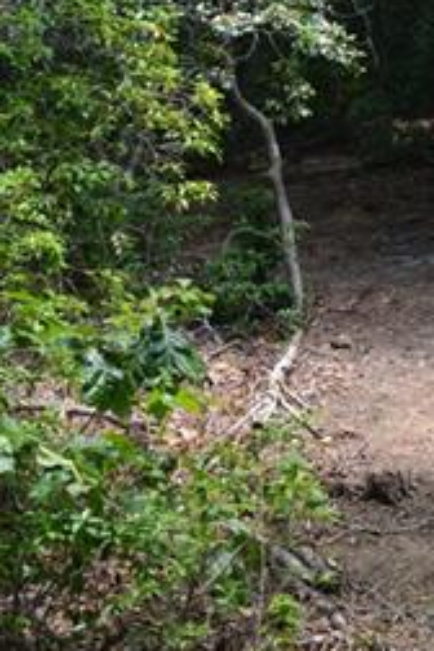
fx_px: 3472
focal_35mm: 192
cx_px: 289
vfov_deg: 10.7
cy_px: 222
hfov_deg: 7.2
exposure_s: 1/50
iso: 400
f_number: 10
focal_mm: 42
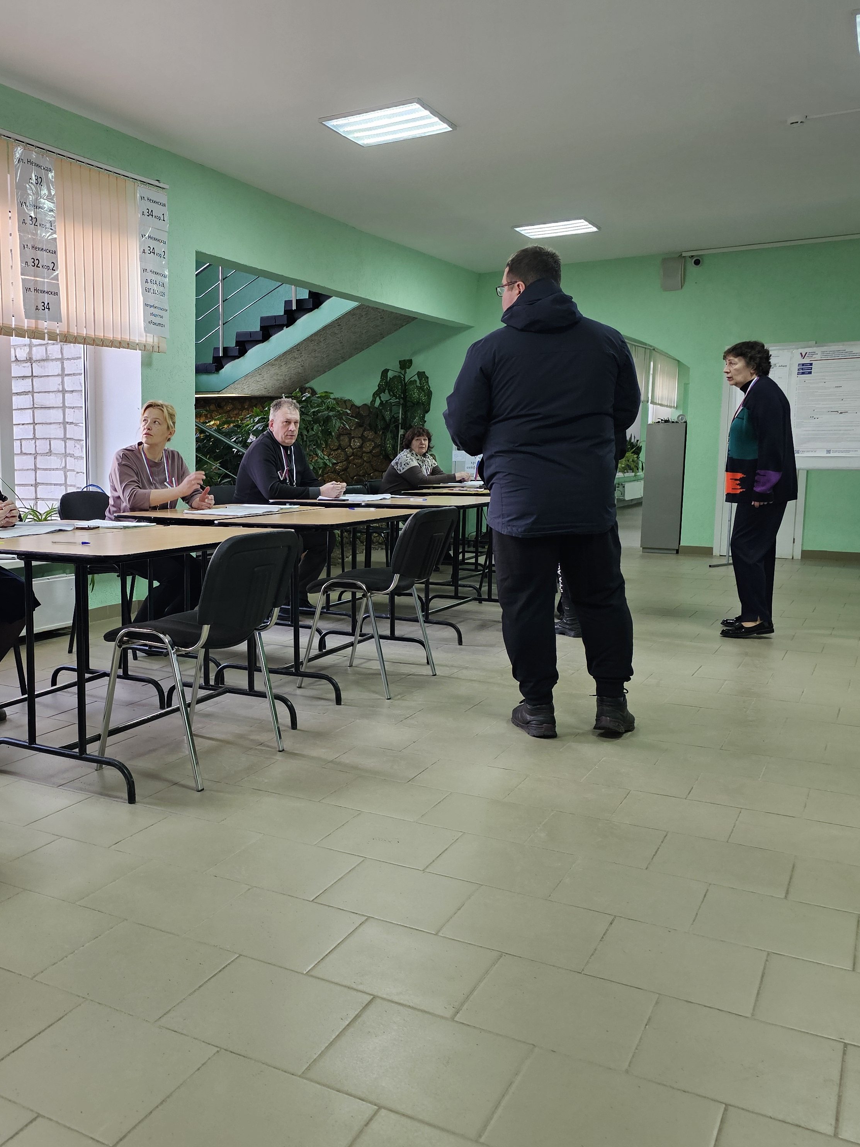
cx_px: 216
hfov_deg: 44.0
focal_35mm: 31
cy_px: 577
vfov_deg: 58.4
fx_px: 1027
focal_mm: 6.3
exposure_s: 1/100
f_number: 1.7
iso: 200
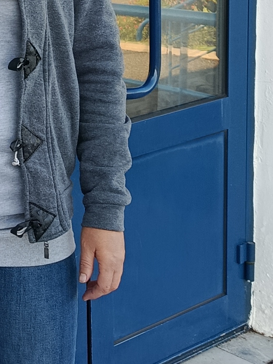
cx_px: -151
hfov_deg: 14.4
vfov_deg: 20.2
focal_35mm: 95
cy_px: 31
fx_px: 999
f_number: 1.7
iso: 97
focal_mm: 5.24
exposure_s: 1/100
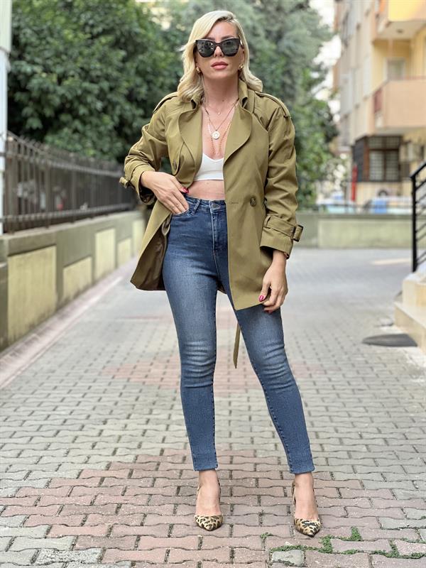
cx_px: 213
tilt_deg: -2.4
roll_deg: -1.4
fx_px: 1263
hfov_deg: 19.1
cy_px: 284
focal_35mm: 77
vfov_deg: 25.3
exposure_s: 1/121
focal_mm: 9
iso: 80
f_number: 2.8
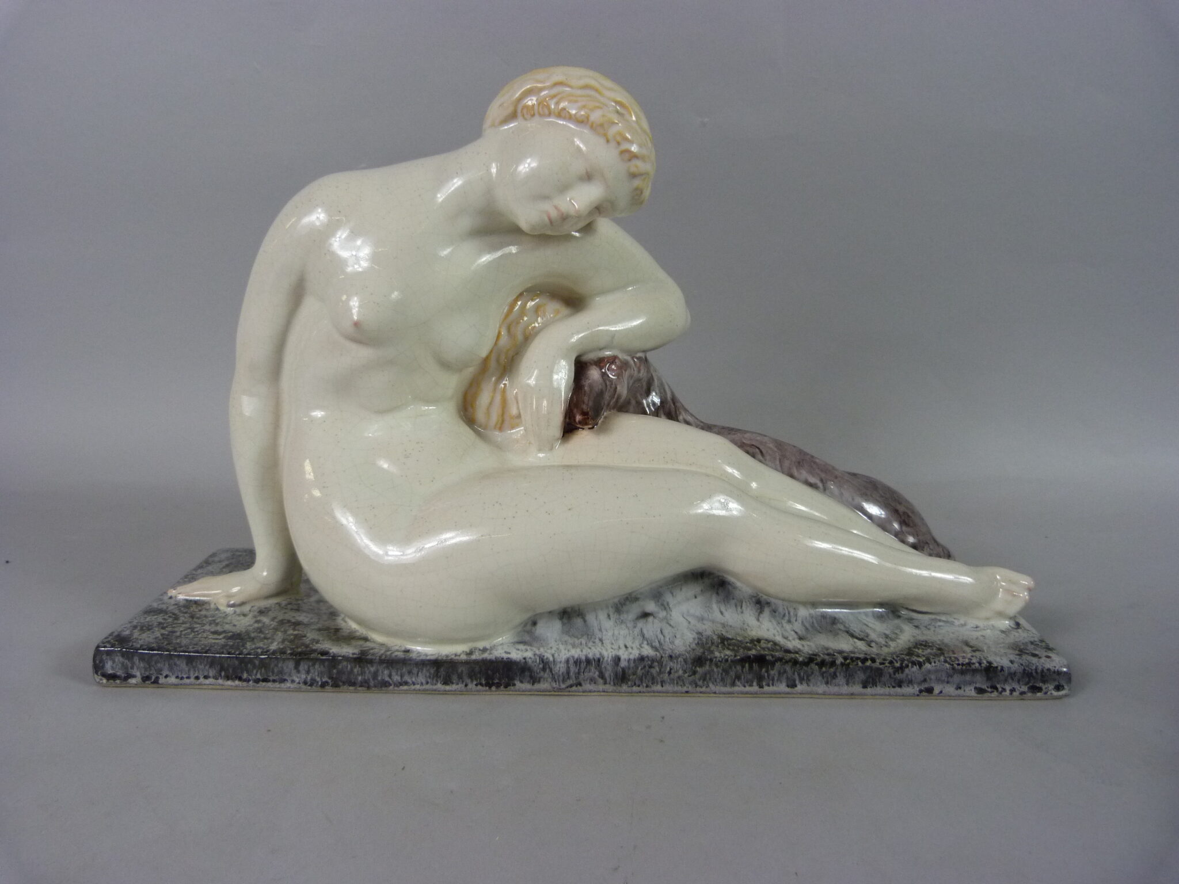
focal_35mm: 25
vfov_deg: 54.9
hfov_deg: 69.4
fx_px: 851
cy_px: 442
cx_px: 590
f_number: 2.8
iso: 250
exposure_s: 1/60
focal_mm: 4.5
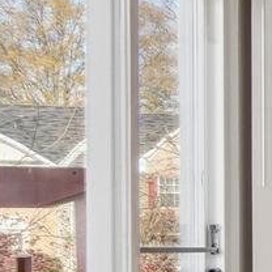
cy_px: 243
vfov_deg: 15.3
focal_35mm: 113
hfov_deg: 8.1
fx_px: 1005
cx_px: 1100
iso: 500
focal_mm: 16
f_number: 6.3
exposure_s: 1/160
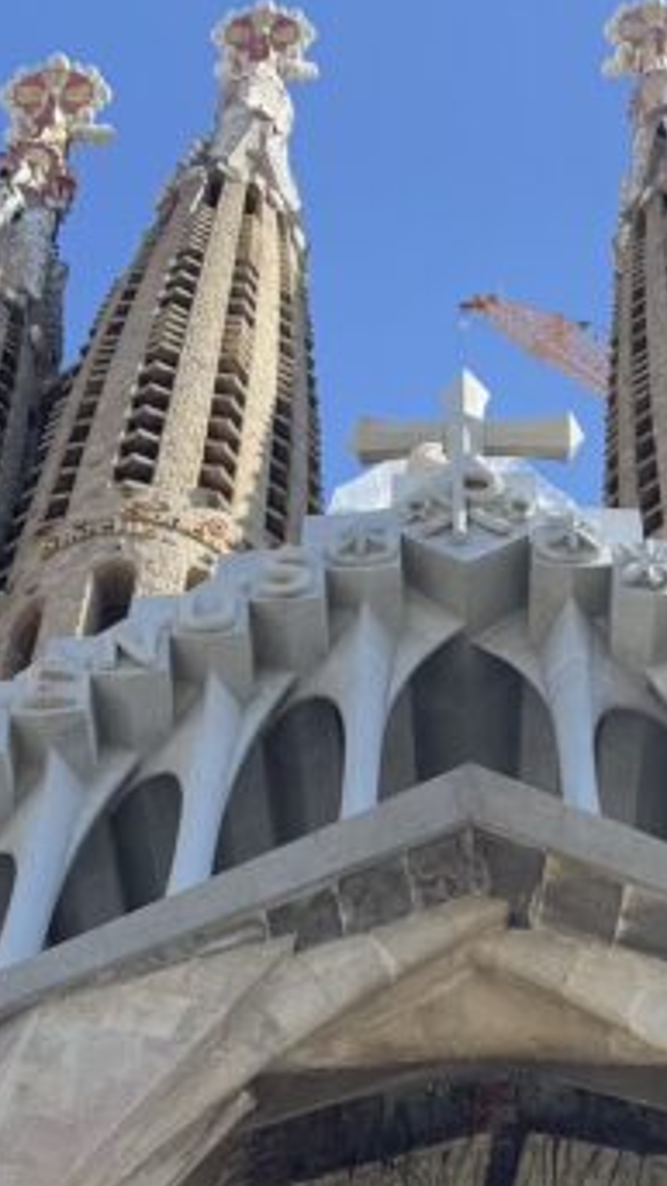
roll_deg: -1.0
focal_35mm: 78
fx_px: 2452
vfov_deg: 23.6
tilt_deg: +43.9
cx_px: 453
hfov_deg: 15.5
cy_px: 1594
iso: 80
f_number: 1.78
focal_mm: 6.76
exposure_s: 1/1869
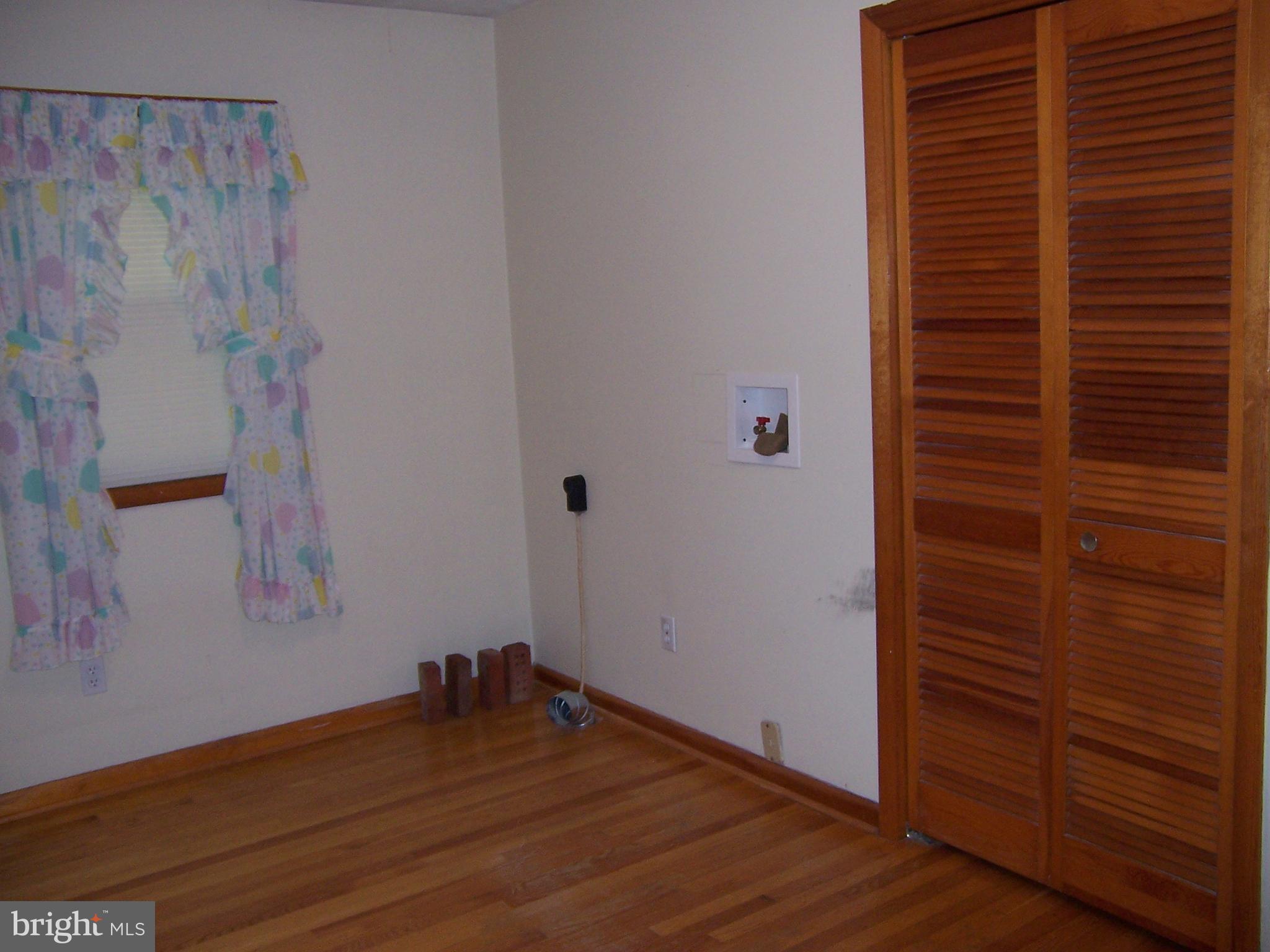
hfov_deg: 55.4
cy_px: 476
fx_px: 1211
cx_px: 635
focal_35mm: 33
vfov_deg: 42.9
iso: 140
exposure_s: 1/60
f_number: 2.8
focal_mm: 5.5
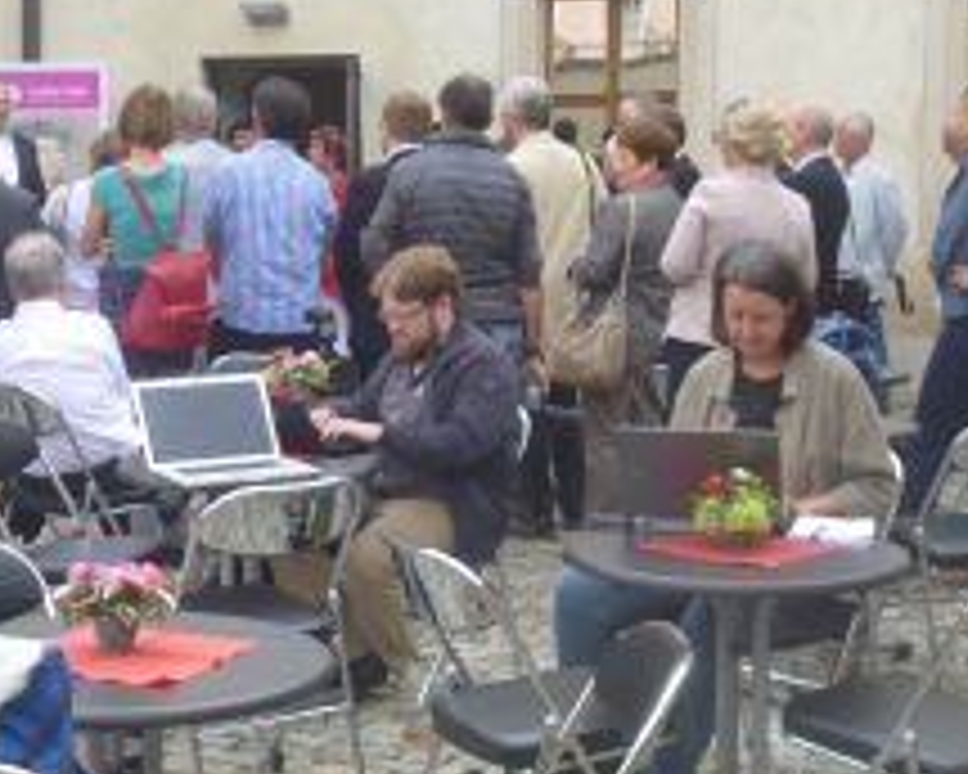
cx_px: 311
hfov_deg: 27.3
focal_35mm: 69
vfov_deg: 22.2
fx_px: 1977
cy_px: 396
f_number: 3.2
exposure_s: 1/160
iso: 100
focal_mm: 6.8
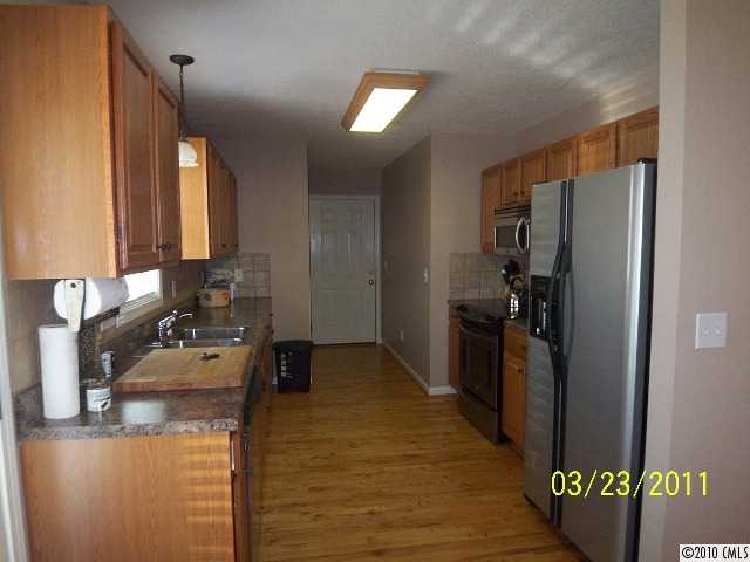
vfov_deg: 58.9
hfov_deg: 73.9
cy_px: 281
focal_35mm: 23
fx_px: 498
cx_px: 375
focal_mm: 3.8
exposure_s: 1/30
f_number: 2.8
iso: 125
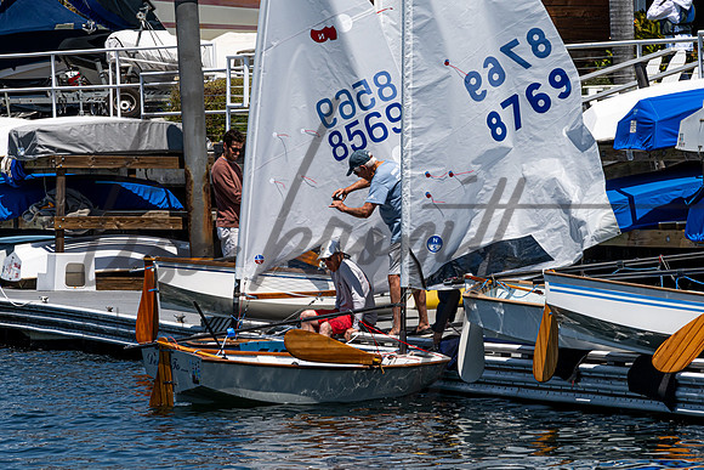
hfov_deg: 7.5
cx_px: 357
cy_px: 186
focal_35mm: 273
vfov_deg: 5.0
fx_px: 5343
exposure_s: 1/500
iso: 250
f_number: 18
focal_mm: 200
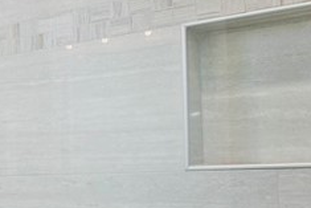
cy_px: 158
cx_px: -343
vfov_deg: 18.3
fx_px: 640
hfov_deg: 17.4
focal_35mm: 74
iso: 400
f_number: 5.6
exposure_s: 1/500
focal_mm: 17
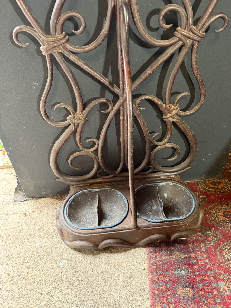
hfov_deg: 56.8
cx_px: 116
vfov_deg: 71.6
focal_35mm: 24
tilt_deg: -45.8
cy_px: 154
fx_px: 214
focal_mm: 6.76
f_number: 1.78
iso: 800
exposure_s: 1/60
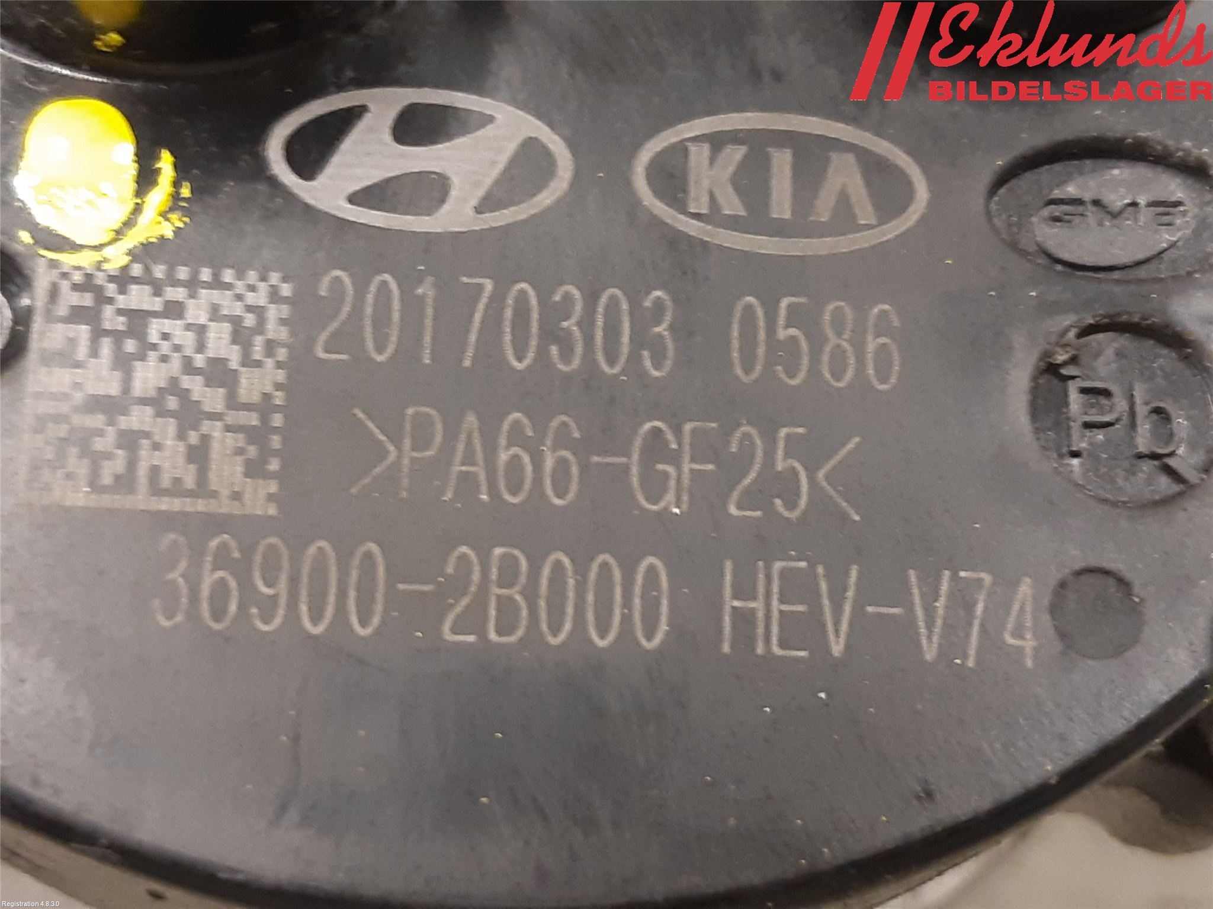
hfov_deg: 67.3
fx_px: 911
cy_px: 454
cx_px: 606
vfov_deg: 53.1
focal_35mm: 26
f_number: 1.7
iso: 200
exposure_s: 1/25
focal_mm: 3.93
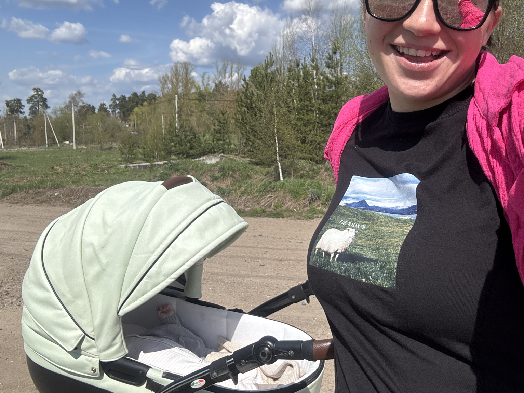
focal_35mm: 30
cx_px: 291
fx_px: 454
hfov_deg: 59.8
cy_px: 146
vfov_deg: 46.4
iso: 25
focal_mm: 2.69
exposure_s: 1/1859
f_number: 1.9
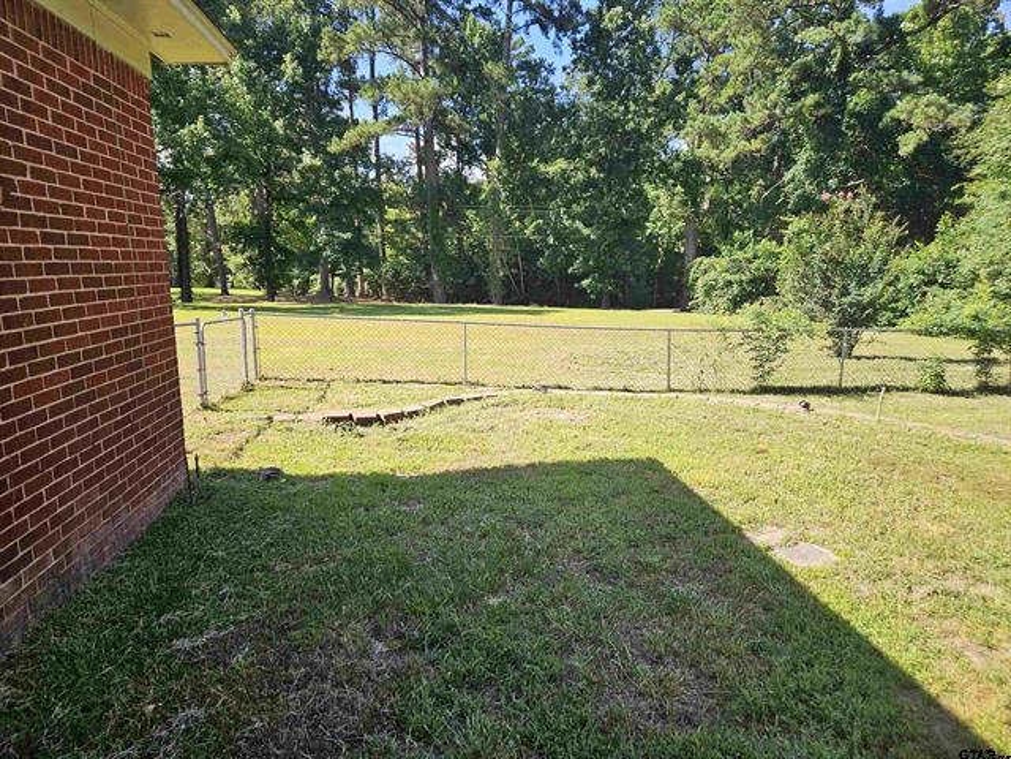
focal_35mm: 23
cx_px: 506
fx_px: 672
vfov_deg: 58.9
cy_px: 380
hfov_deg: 73.9
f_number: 1.8
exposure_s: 1/507
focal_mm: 5.4
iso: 25
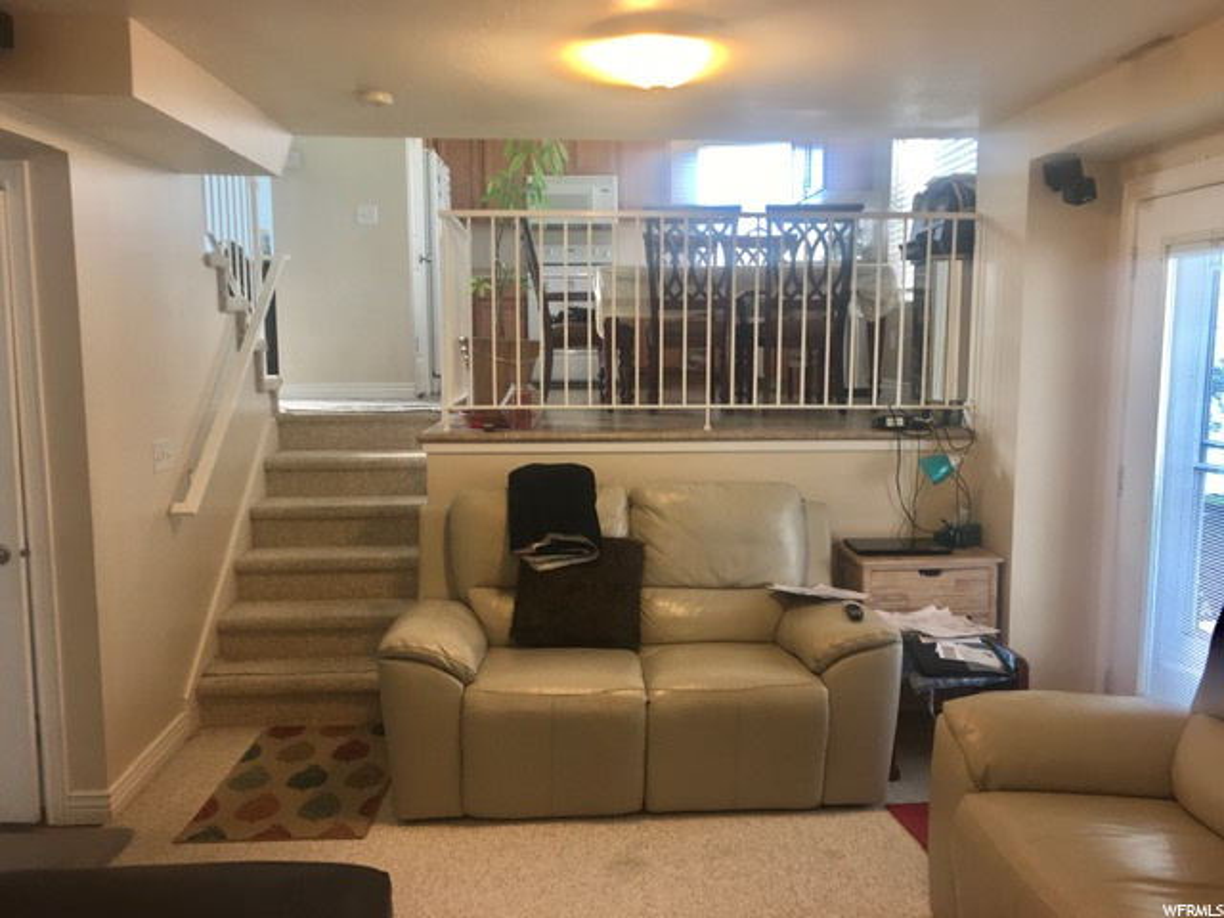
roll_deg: -0.2
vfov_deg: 48.2
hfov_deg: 61.7
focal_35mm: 29
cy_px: 459
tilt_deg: -4.7
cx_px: 612
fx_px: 1025
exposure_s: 1/30
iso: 32
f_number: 2.2
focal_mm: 4.15
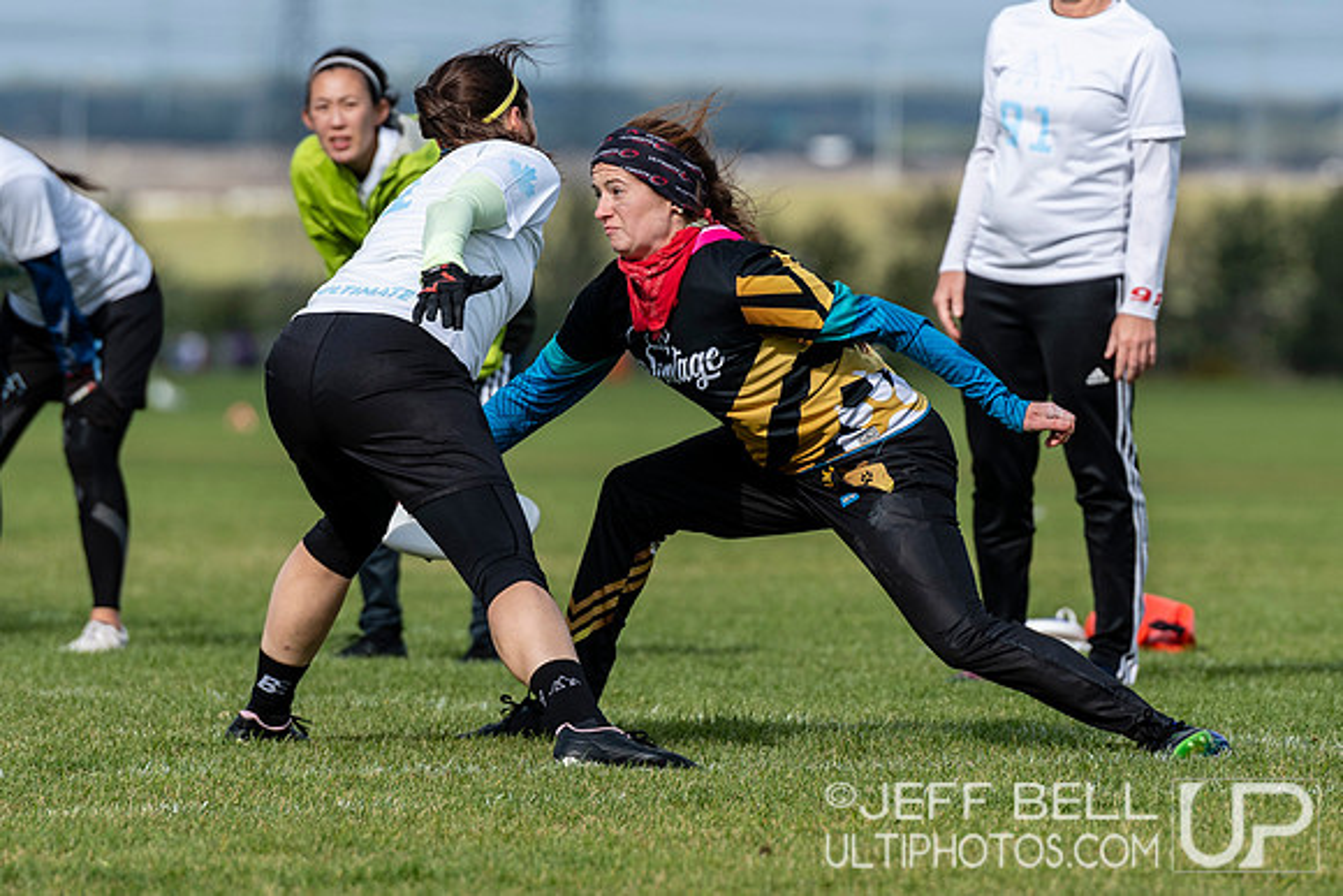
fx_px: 16701
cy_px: 281
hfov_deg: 4.6
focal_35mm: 448
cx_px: 878
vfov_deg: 3.1
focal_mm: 200
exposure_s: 1/1250
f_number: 4
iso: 125
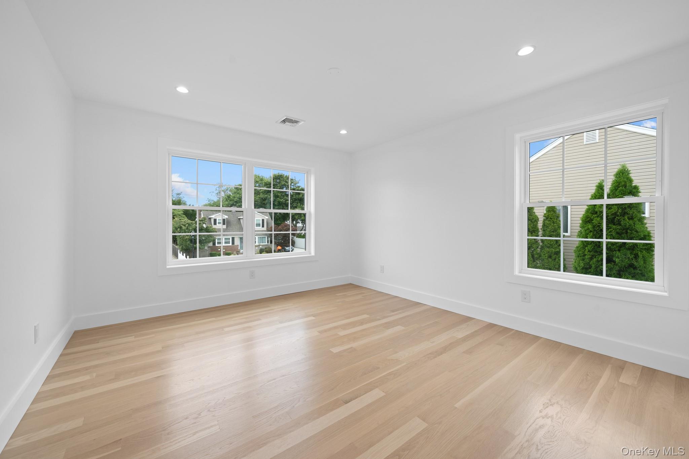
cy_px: 230
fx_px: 249
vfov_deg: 85.4
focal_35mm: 13
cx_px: 344
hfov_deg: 108.3
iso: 250
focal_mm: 13
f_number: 8
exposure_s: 1/25
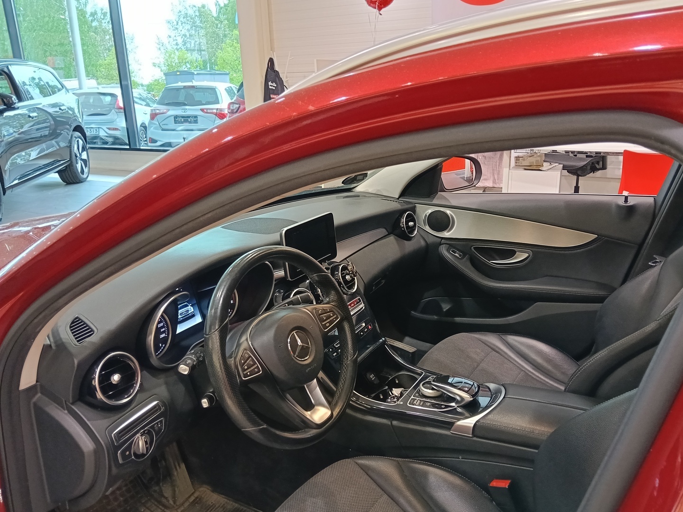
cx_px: 342
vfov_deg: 51.4
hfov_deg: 65.3
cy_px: 256
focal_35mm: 27
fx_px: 533
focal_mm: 3.98
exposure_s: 1/30
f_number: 1.8
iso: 500
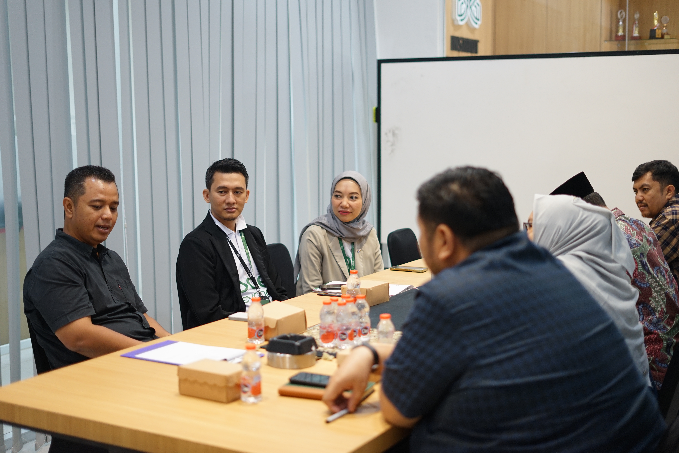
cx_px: 340
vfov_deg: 27.0
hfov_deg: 39.6
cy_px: 226
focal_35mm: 50
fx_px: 943
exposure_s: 1/100
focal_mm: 50
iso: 640
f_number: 1.8
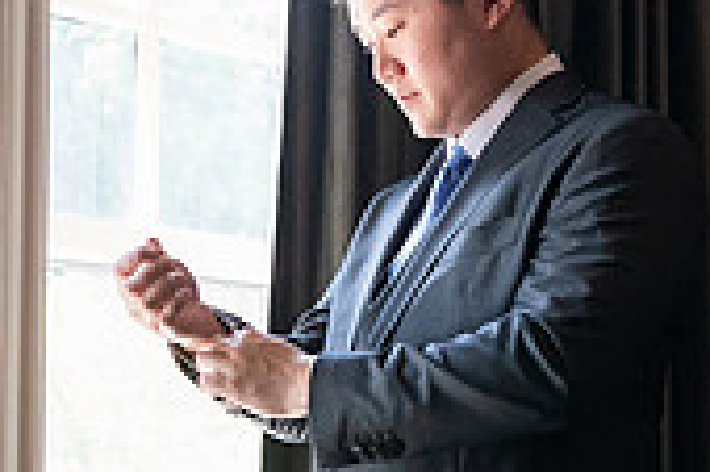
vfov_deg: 12.4
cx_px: 576
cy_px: 351
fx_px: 2167
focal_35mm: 110
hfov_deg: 18.4
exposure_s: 1/1250
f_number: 4.5
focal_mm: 32
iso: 4000
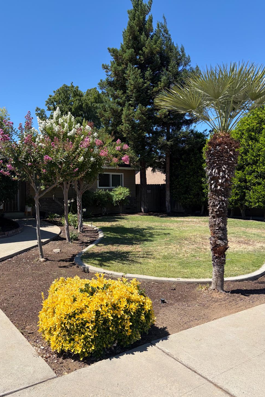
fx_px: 309
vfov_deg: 65.5
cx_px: 112
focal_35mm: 28
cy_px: 201
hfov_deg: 46.2
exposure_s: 1/3623
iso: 64
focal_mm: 5.96
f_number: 1.6
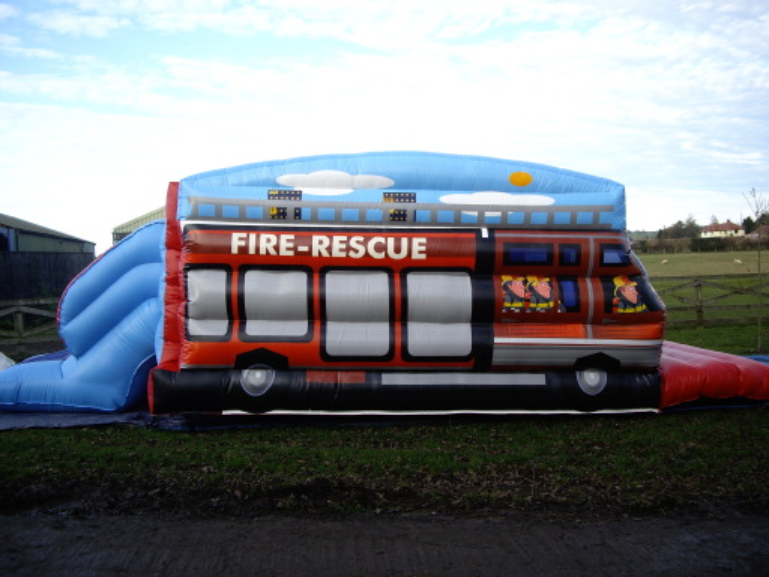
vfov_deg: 37.7
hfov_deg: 49.0
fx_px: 844
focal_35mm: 38
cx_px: 384
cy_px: 288
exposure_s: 1/200
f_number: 2.8
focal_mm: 7.9
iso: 64
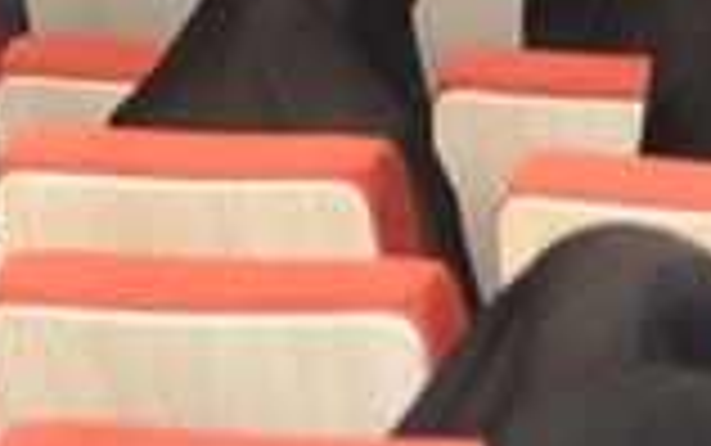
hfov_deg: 5.5
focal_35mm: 377
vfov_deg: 3.5
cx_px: 1341
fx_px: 7310
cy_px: -419
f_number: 5.6
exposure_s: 1/100
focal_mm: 38
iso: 3200
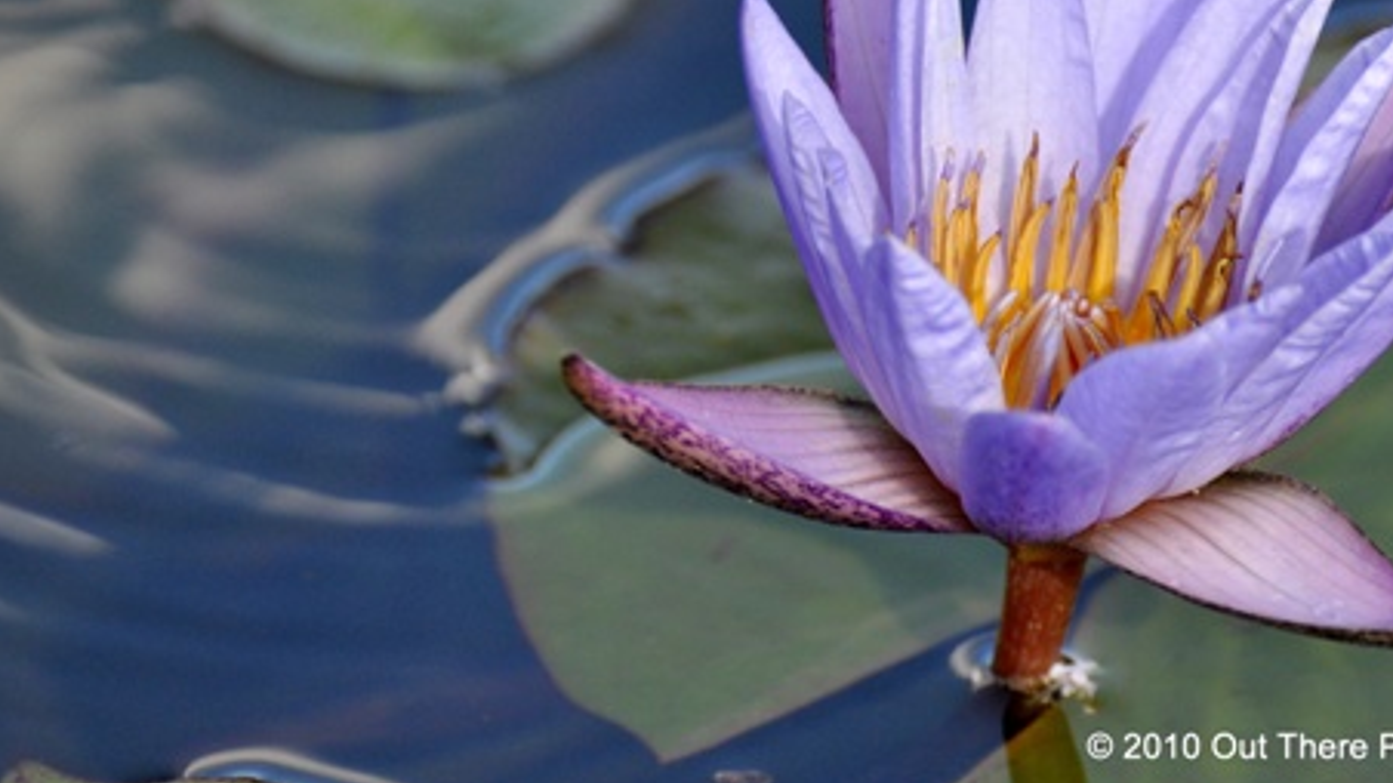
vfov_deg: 2.3
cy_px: 150
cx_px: 632
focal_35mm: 533
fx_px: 19683
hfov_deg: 4.1
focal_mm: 240
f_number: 5.6
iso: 500
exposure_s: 1/800
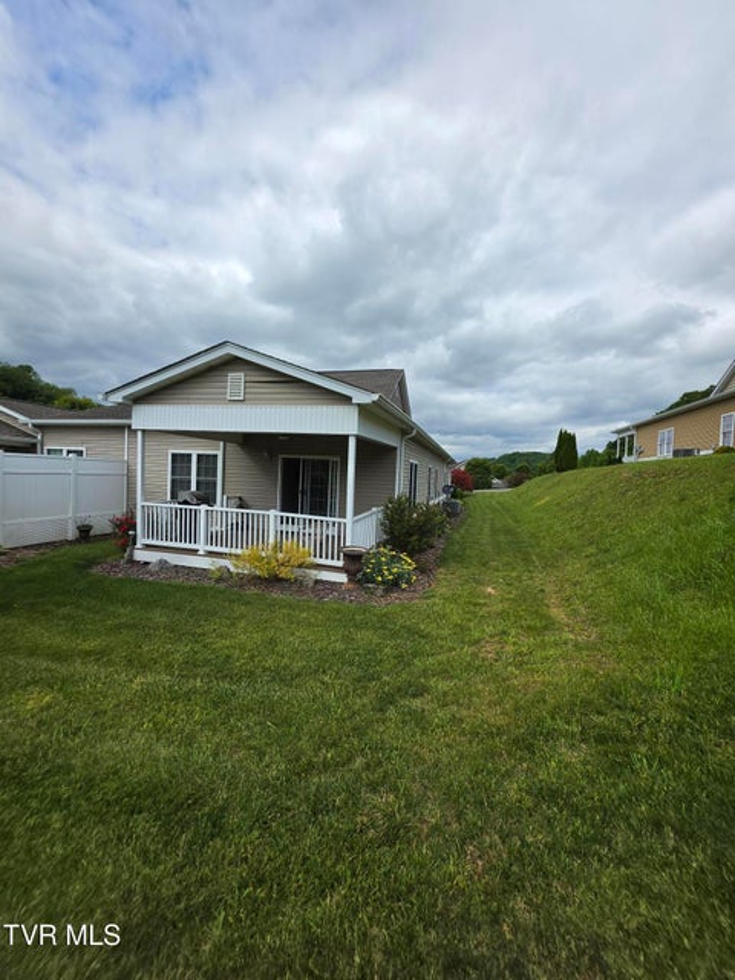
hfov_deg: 89.9
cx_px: 368
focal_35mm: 13
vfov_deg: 106.2
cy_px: 490
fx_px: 368
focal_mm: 2.2
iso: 32
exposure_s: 1/2000
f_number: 1.9
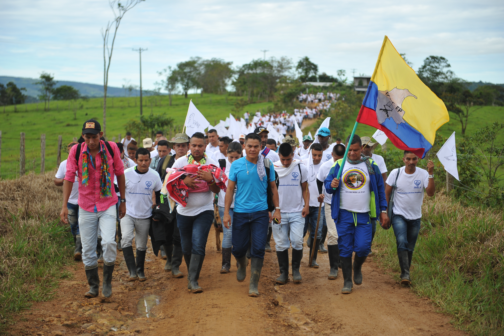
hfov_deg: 28.9
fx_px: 979
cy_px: 168
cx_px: 252
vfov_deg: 19.4
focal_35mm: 70
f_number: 3.2
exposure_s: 1/1600
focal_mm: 70
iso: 320
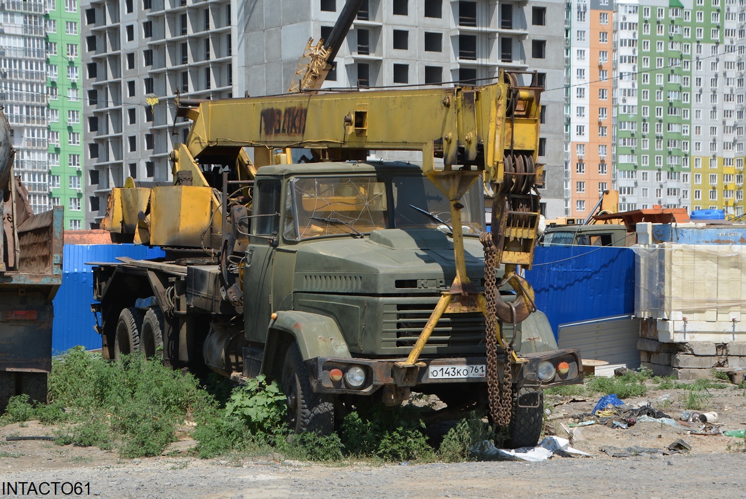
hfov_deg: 21.9
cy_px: 250
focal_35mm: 93
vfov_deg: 14.7
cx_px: 373
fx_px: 1930
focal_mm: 62
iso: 125
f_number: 8
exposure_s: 1/250
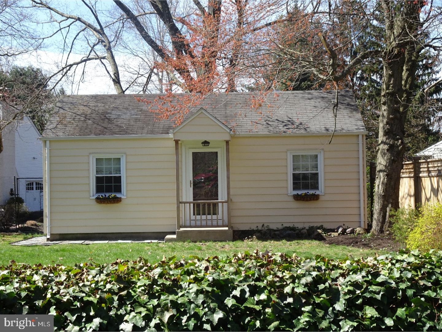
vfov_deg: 27.0
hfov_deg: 35.5
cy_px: 166
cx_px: 221
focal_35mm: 54
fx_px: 690
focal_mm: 9.18
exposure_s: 1/200
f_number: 4.5
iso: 80
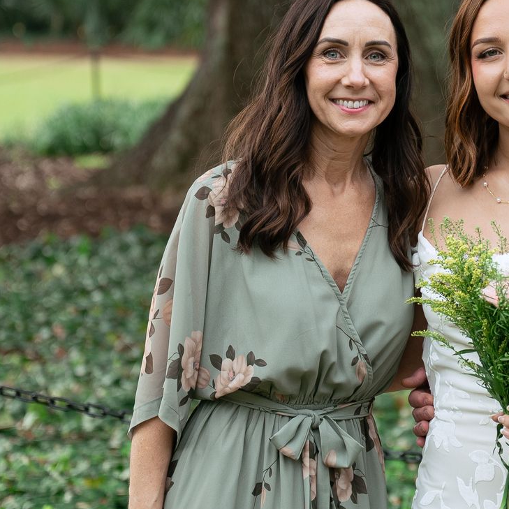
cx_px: 547
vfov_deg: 8.6
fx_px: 3394
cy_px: 185
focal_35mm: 204
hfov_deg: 8.5
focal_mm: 70
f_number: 2.8
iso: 100
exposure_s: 1/500
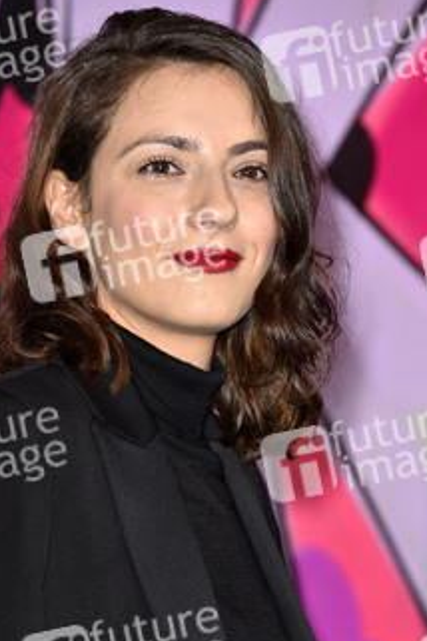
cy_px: 355
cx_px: 182
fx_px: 5533
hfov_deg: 4.4
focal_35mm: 311
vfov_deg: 6.6
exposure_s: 1/200
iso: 250
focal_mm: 250
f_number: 7.1
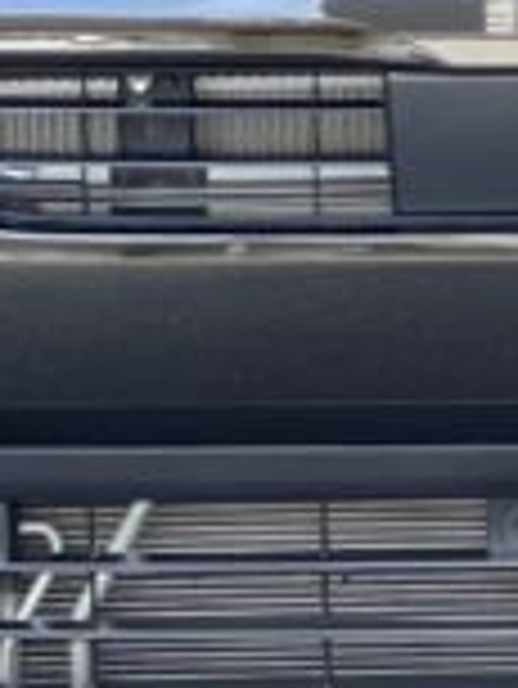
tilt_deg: -0.6
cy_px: -899
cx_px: 559
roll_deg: +0.4
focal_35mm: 427
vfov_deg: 4.5
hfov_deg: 3.5
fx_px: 8508
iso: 160
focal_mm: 7.5
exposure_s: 1/120
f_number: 2.2
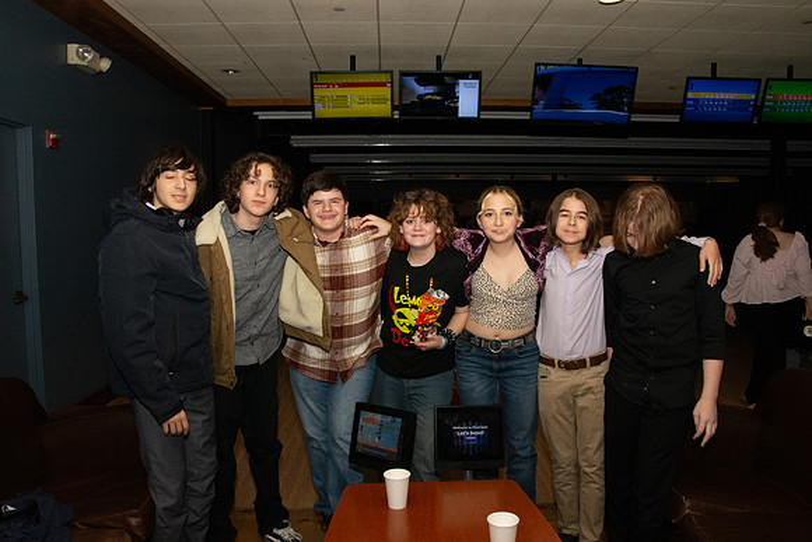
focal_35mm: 27
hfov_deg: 67.4
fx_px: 609
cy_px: 271
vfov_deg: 48.0
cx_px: 406
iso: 4000
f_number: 14
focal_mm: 18
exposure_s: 1/250
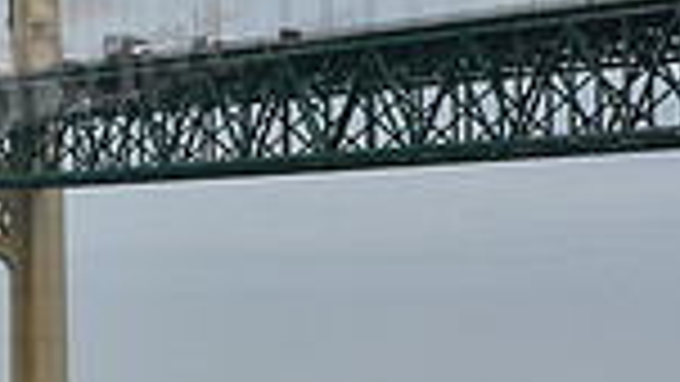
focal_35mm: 282
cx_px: -504
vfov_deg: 4.3
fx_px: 5086
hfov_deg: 7.4
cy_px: -83
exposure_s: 1/800
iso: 250
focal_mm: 70
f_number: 9
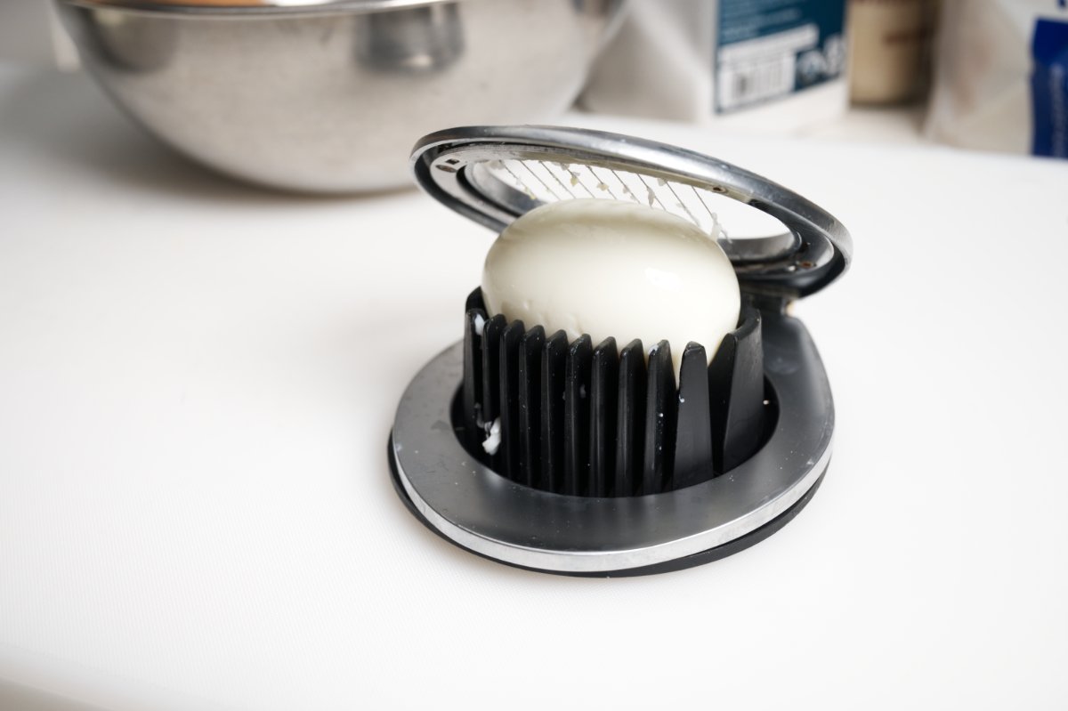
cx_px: 534
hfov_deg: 41.1
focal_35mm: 48
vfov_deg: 28.1
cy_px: 356
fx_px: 1423
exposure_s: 1/1000
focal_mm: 48
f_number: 8
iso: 1000
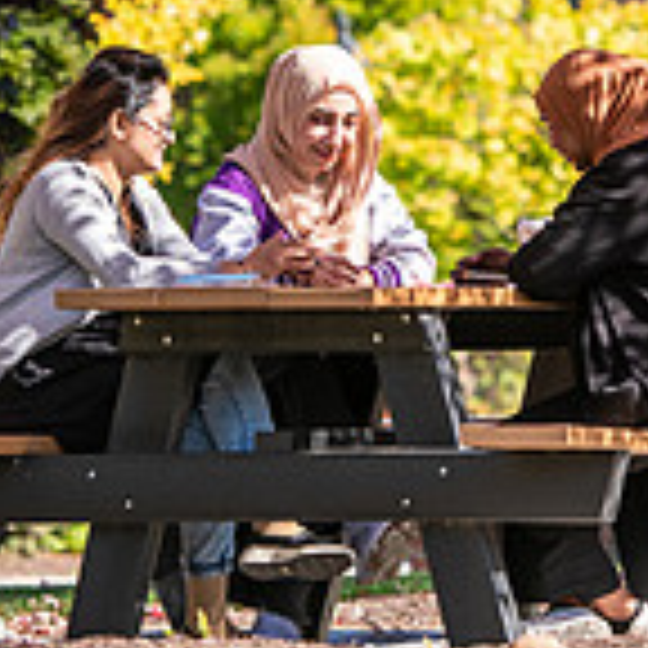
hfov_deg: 4.3
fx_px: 8683
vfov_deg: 4.3
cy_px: 128
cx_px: 324
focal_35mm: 410
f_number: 4
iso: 160
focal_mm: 120
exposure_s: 1/500
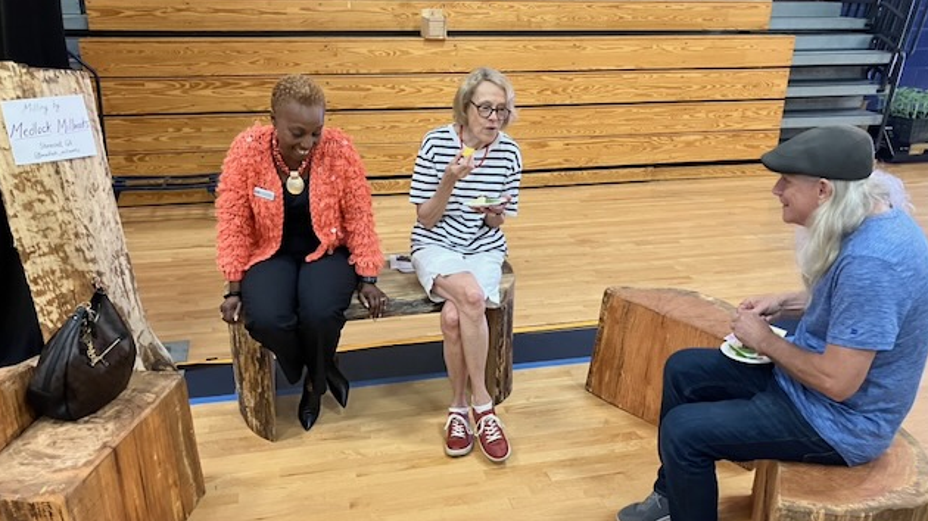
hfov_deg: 62.6
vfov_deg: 37.7
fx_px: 763
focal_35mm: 31
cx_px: 465
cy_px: 297
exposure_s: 1/40
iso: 320
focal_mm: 3.99
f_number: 1.8
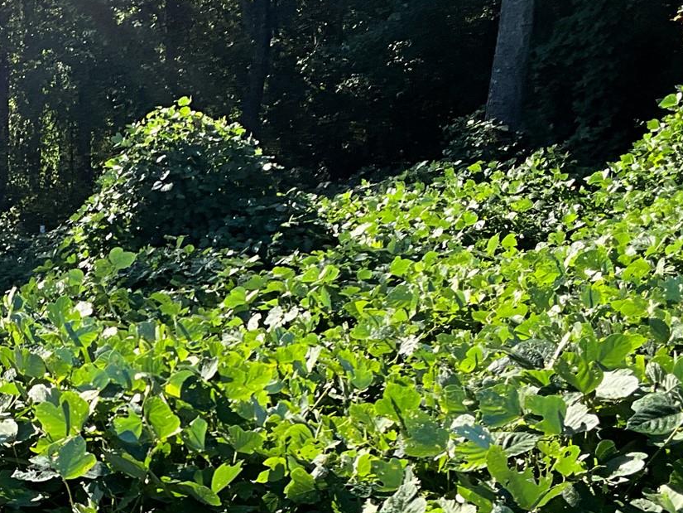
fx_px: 1421
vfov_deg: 20.2
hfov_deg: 26.5
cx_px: 131
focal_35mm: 72
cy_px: 405
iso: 25
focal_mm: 3
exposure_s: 1/1195
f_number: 1.8
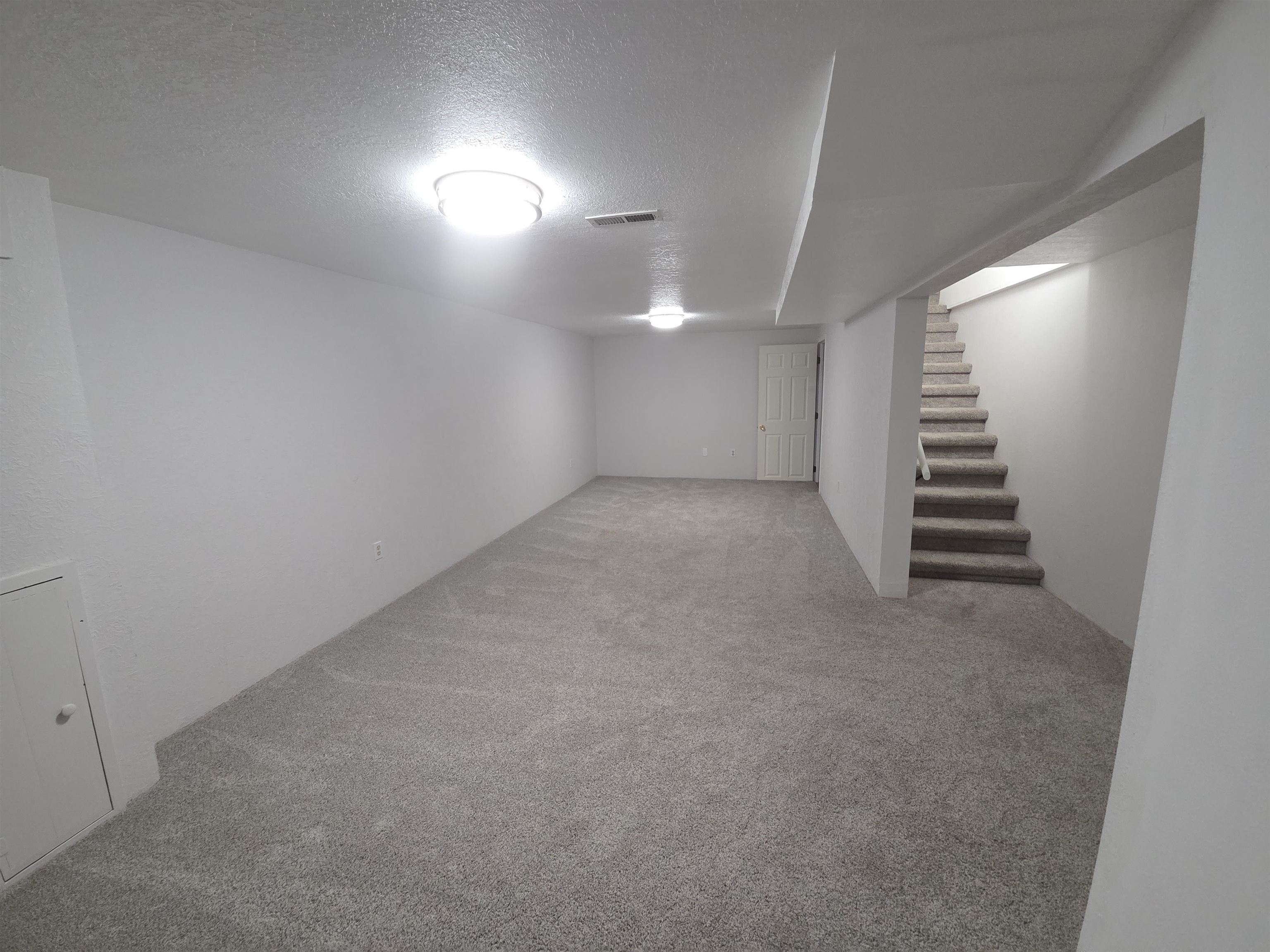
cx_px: 635
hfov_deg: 106.2
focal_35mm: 13
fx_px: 477
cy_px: 476
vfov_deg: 89.9
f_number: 2.2
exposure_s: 1/60
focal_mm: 2.2
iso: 250
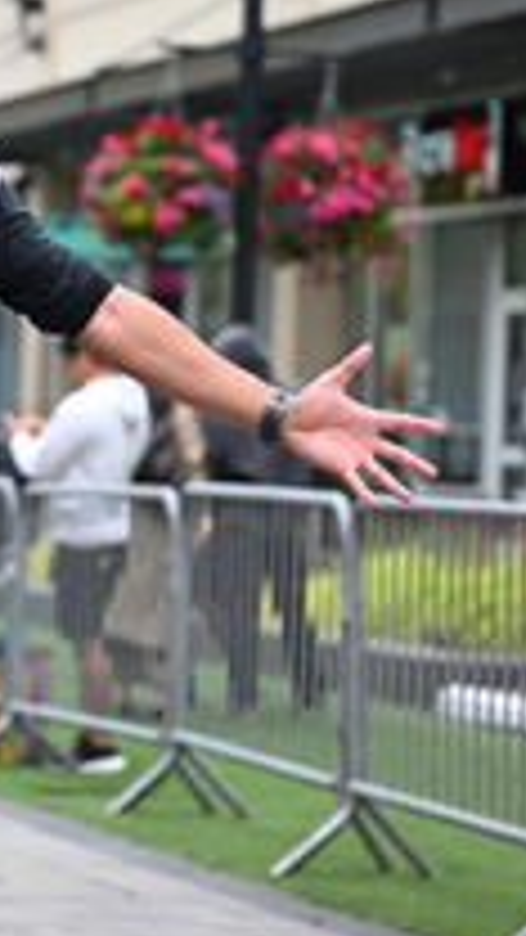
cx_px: -133
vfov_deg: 11.1
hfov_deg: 6.2
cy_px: 256
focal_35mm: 194
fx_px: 4810
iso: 640
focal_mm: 70
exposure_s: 1/2000
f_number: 2.8
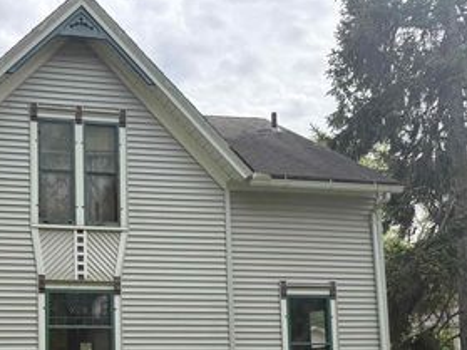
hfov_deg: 40.8
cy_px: 306
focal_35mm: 43
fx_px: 580
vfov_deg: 32.2
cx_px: 55
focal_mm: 6.76
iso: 100
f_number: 1.78
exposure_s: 1/3145
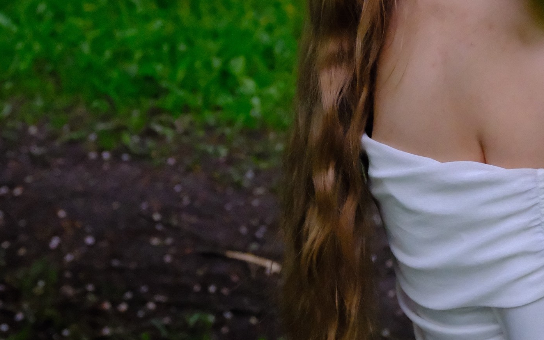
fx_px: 1290
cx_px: 428
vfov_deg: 14.7
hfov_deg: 23.5
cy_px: -25
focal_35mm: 87
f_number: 3.2
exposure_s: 1/1900
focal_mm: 20.8
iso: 6400
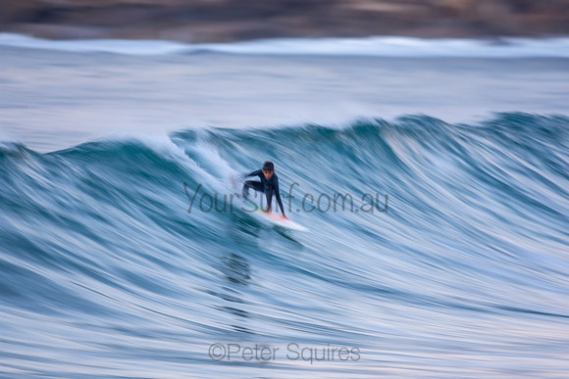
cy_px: 190
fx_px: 11856
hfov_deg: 2.7
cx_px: 284
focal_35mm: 750
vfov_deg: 1.8
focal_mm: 500
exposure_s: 1/15
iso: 100
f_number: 5.6
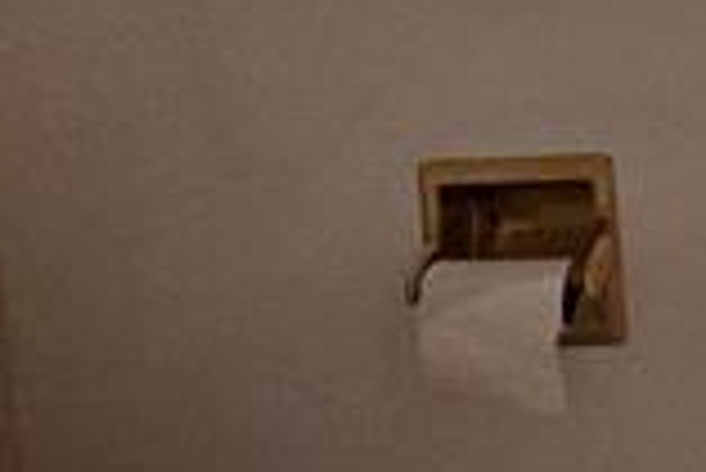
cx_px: 1331
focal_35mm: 88
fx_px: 1727
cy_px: -886
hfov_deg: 17.7
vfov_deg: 11.0
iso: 250
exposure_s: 1/120
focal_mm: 2.2
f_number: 2.2
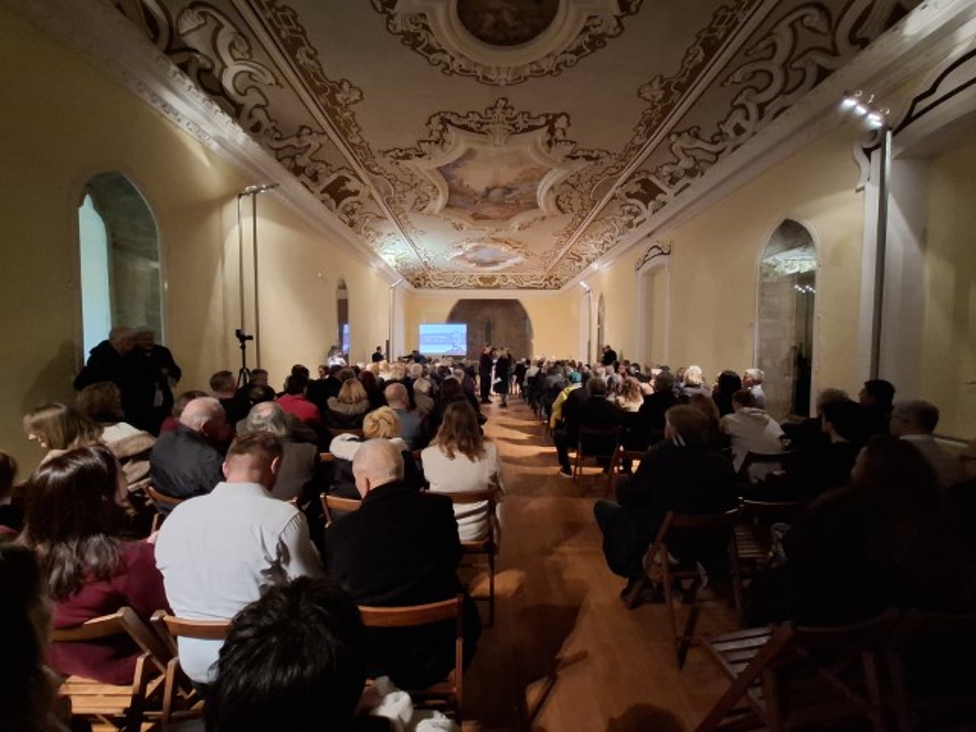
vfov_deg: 89.9
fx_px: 367
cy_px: 366
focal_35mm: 13
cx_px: 488
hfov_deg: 106.2
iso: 640
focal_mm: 1.74
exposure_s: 1/20
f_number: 2.2
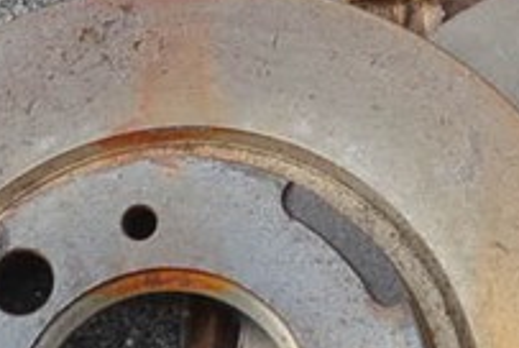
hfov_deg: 7.9
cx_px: 463
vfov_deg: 5.3
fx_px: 3739
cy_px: -33
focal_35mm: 259
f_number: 5.6
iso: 100
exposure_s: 1/125
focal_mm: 26
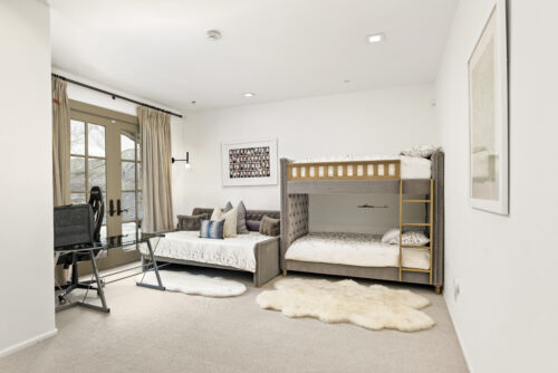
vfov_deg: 62.0
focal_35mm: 20
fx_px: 310
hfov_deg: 83.9
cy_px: 186
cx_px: 279
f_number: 7.1
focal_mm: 20
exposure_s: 1/1.67
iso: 250
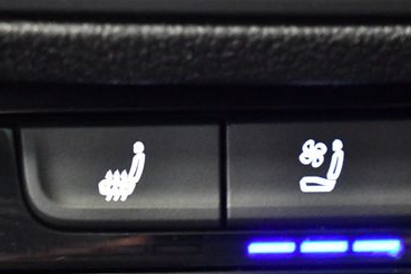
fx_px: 1484
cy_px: 146
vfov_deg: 10.5
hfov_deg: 15.7
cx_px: 315
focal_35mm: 130
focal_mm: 50
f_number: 5.6
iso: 12800
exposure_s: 1/20
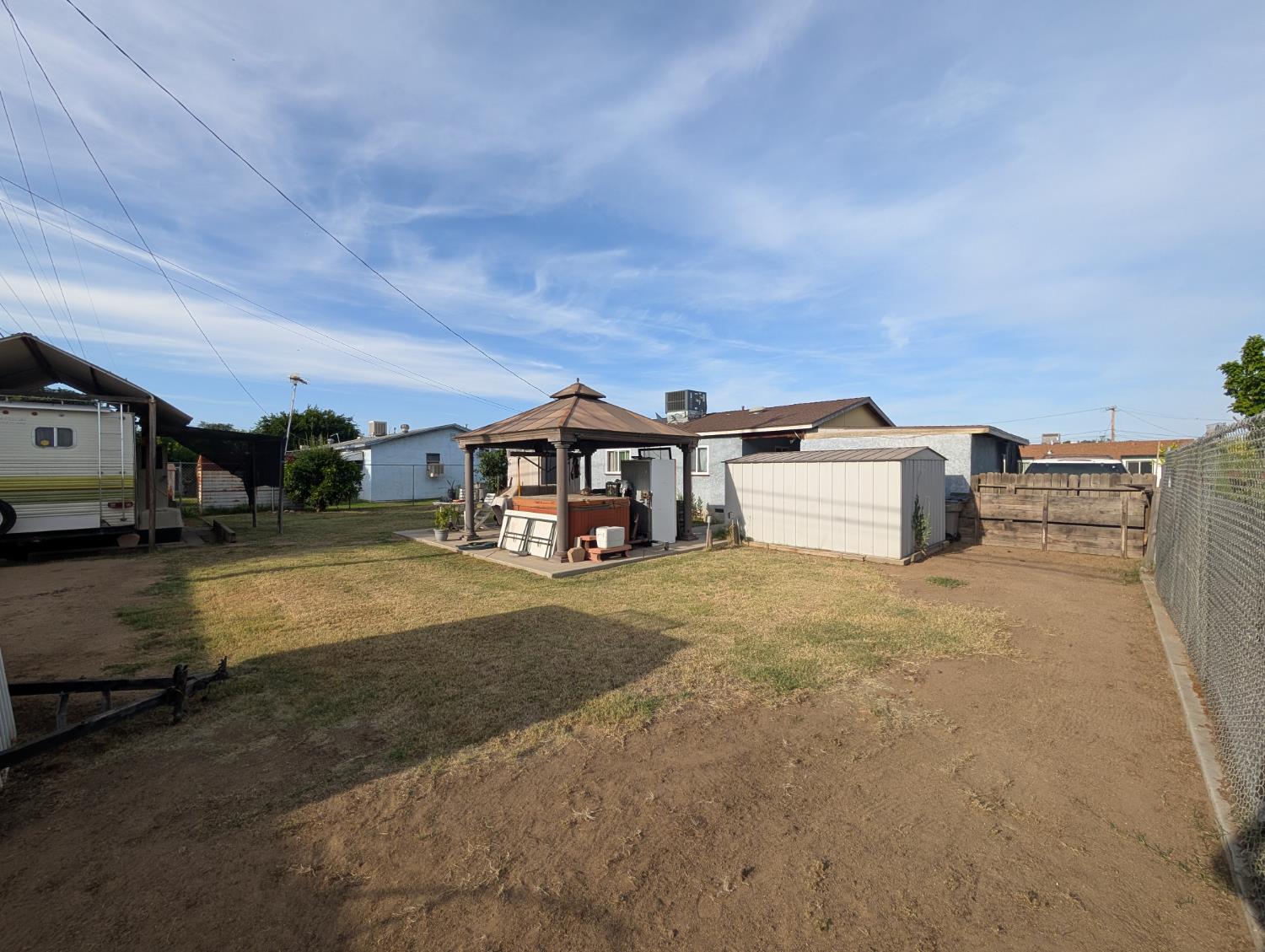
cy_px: 476
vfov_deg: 94.6
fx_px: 439
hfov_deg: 110.5
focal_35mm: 12
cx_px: 632
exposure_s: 1/2016
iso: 54
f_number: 1.7
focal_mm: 2.02
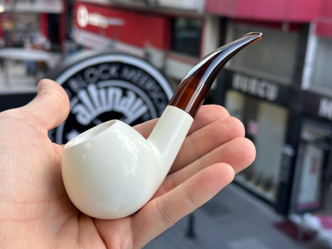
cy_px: 124
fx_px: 460
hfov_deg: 39.7
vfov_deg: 30.3
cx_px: 166
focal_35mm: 48
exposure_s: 1/373
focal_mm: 6.86
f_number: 1.78
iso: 64
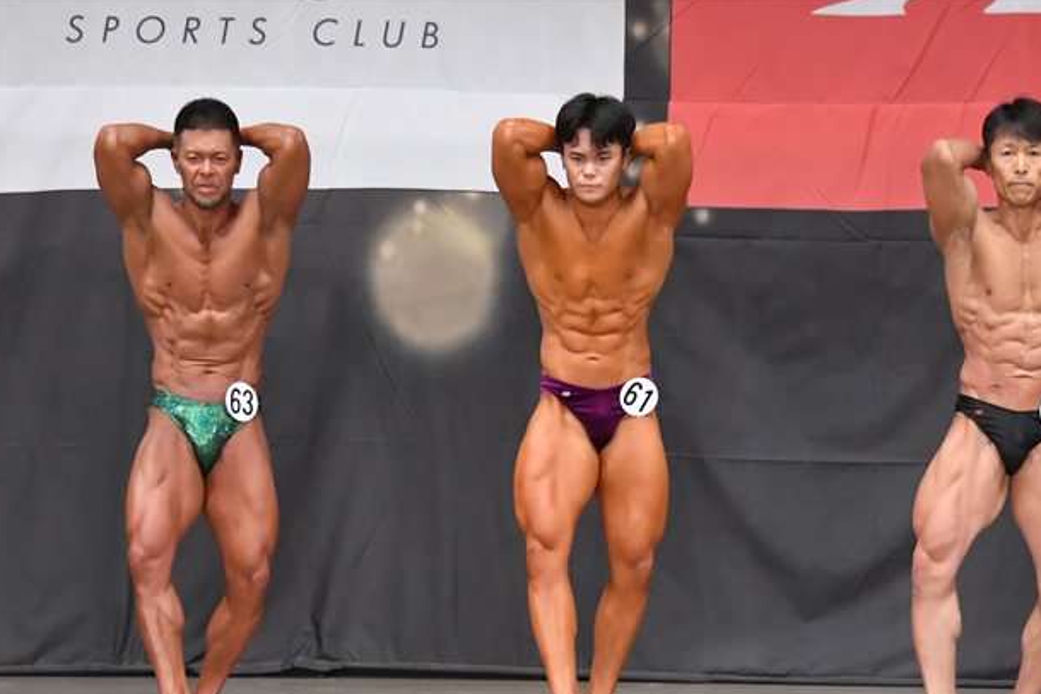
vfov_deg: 5.3
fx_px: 7431
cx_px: 642
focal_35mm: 257
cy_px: 436
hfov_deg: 8.0
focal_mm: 135
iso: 6400
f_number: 5.6
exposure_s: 1/400
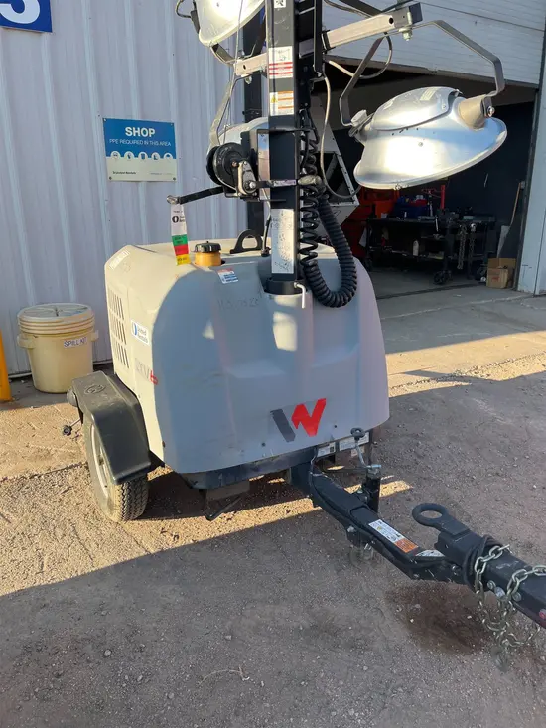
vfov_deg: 67.3
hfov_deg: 53.1
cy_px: 364
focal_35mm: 26
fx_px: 547
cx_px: 273
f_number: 1.6
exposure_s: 1/732
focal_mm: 5.1
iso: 50
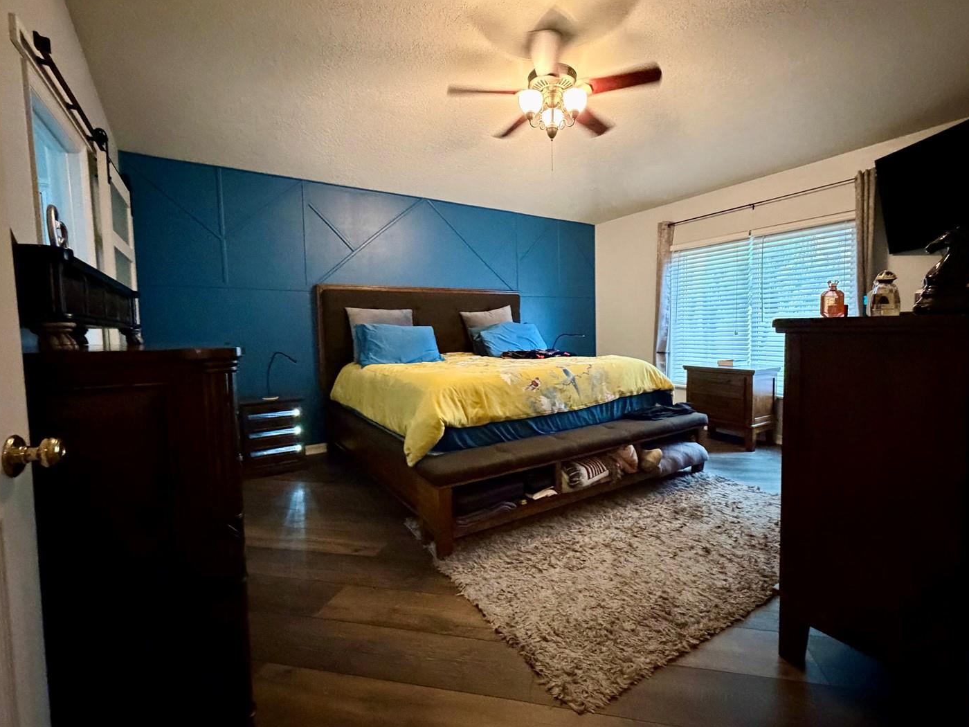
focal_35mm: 16
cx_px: 511
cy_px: 357
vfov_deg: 78.1
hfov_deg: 94.4
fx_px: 448
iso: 1250
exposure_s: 1/40
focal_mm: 2.22
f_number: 2.2
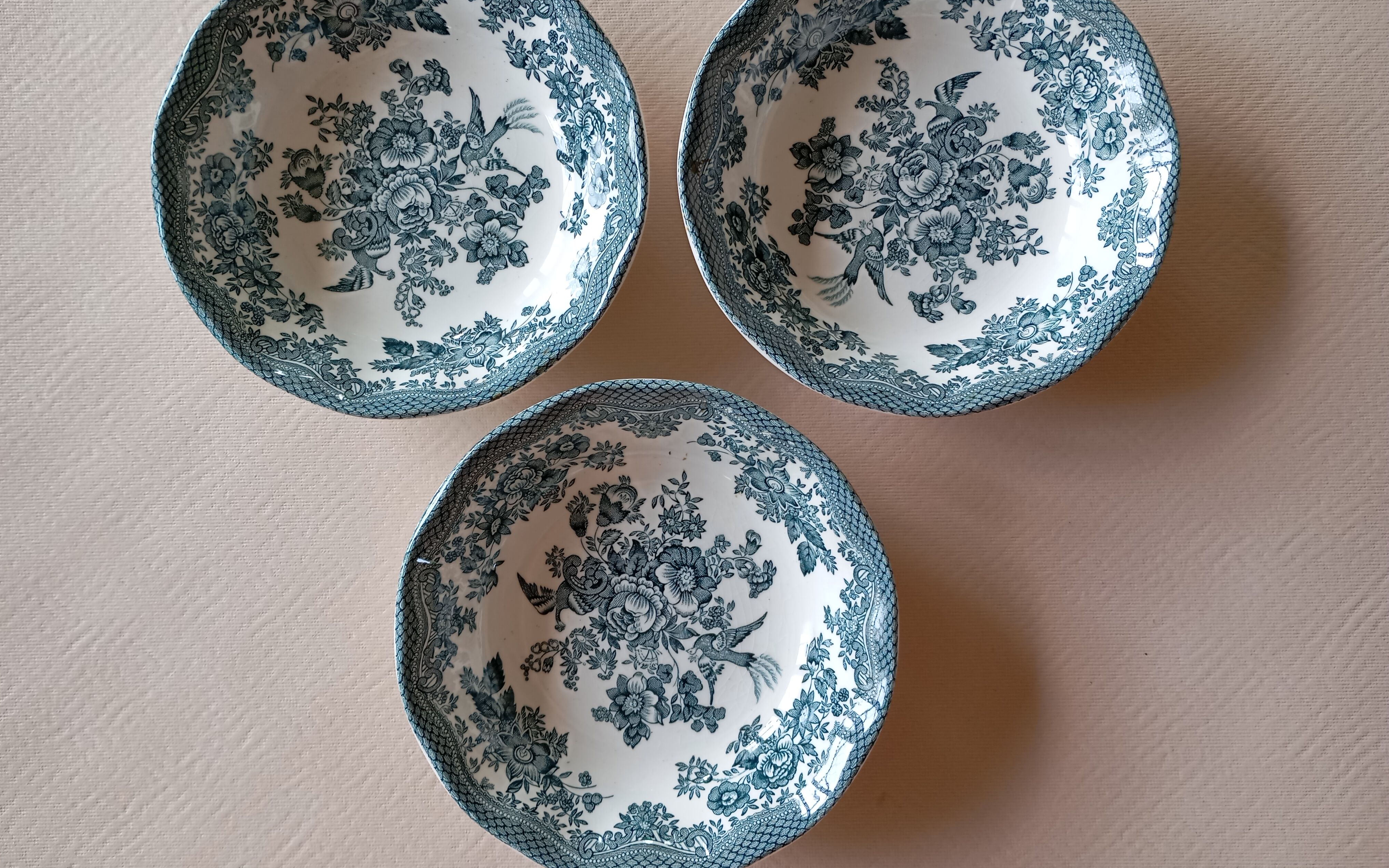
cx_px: 688
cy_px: 406
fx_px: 1136
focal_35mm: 30
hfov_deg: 62.9
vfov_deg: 41.8
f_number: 1.8
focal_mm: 4.27
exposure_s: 1/50
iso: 167
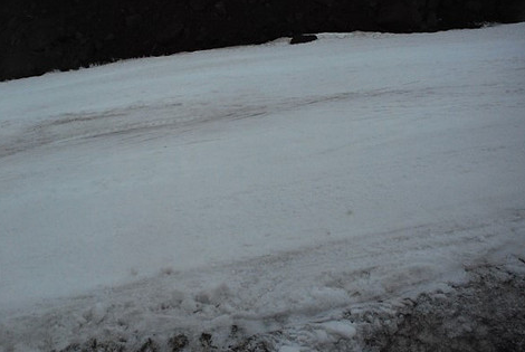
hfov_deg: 51.4
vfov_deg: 36.0
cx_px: 204
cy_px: 149
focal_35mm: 37
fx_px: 540
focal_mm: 20
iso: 1600
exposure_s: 1/1600
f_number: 3.8
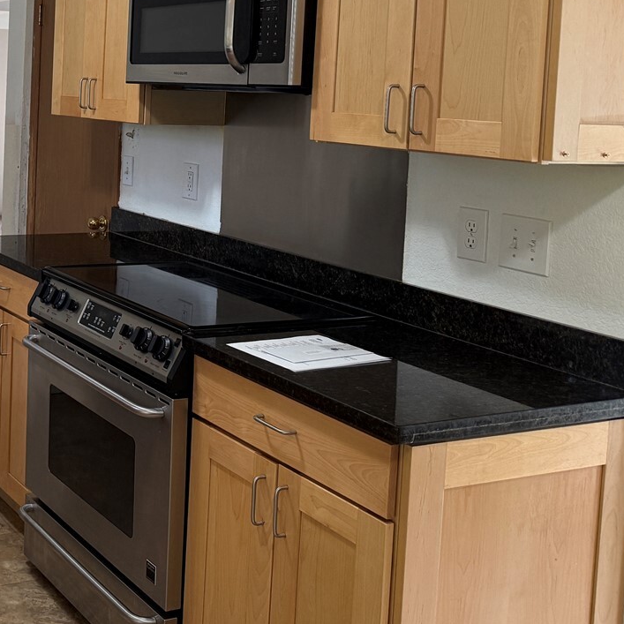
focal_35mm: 48
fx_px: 979
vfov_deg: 34.3
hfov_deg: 31.2
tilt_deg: -2.2
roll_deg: -2.1
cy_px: 124
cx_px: -72
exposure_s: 1/120
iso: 200
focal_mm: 6.76
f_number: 1.78
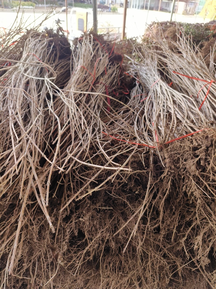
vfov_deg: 73.9
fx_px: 191
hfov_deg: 58.9
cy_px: 144
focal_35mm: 23
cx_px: 108
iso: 841
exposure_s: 1/426
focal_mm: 5.5
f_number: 1.75
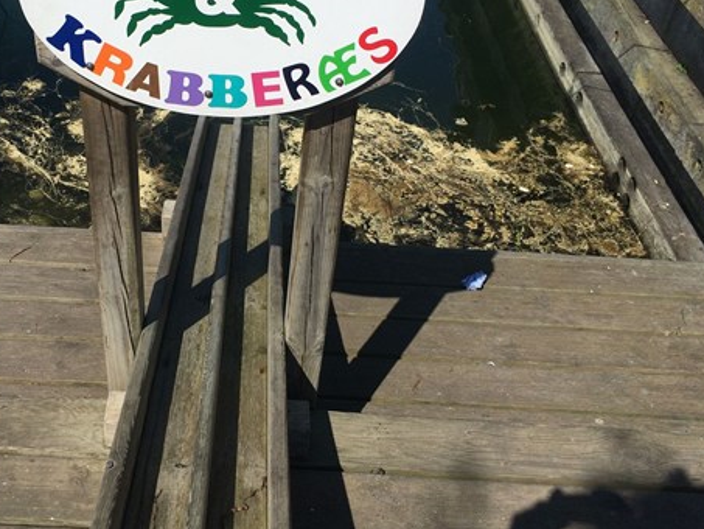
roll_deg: -3.3
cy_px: 212
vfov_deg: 35.0
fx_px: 834
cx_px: 250
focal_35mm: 41
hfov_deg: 45.2
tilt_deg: -39.3
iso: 32
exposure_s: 1/3731
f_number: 2.2
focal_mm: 4.15
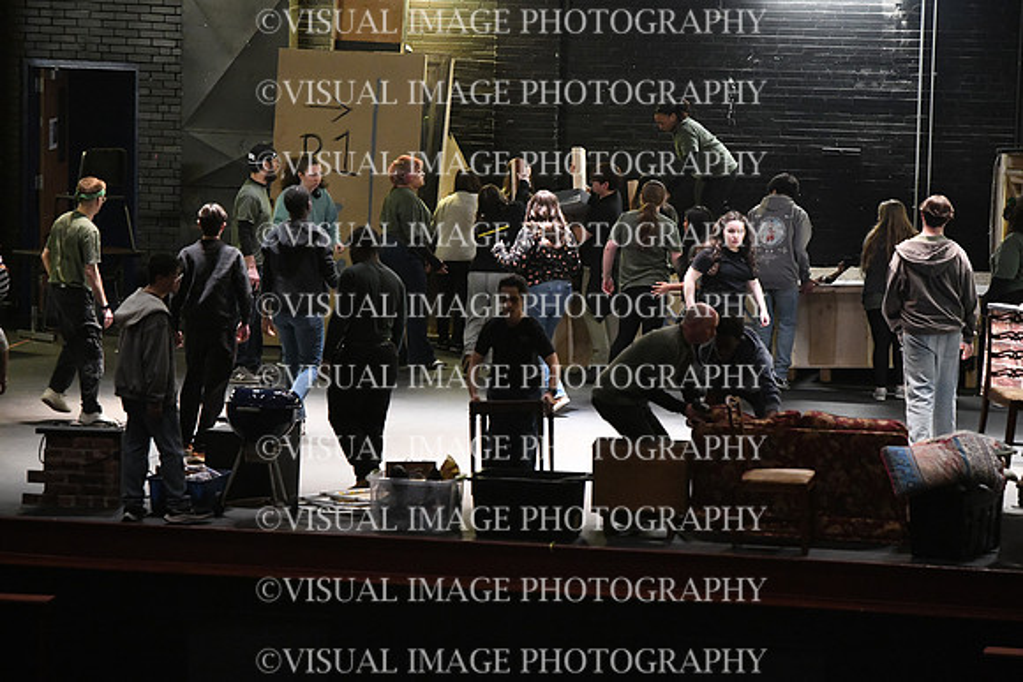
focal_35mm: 200
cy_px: 341
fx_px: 5684
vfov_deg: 6.9
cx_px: 512
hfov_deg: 10.3
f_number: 4
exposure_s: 1/200
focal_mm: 200
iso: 12800
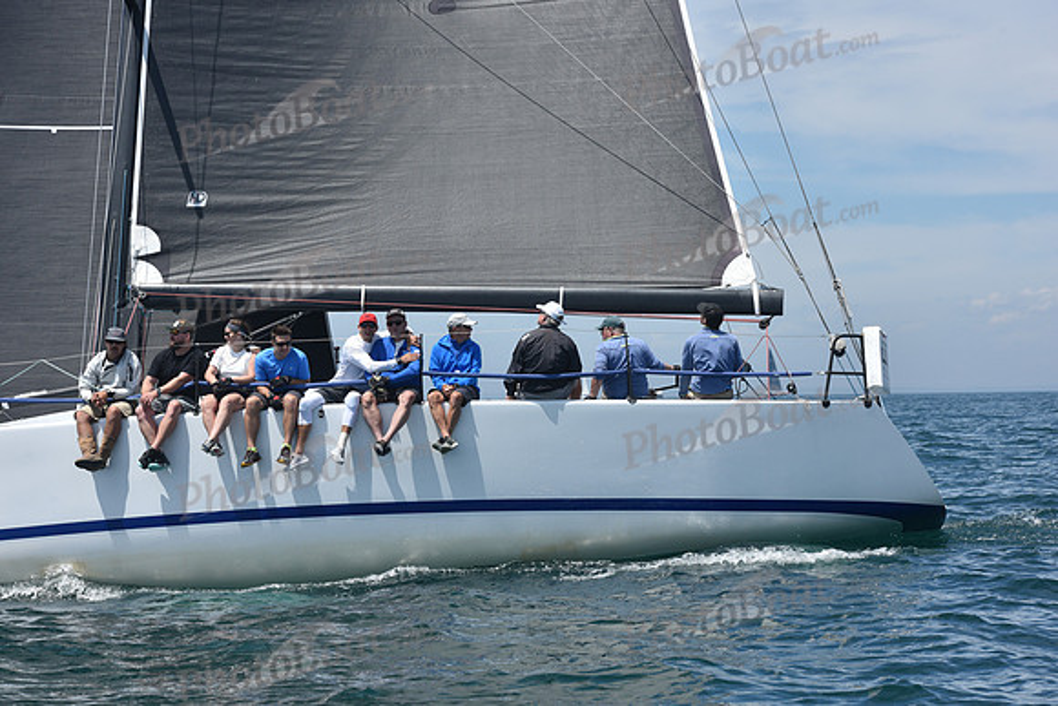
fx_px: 2881
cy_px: 353
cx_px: 529
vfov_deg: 14.0
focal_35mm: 98
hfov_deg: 20.8
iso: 250
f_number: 10
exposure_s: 1/800
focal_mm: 98
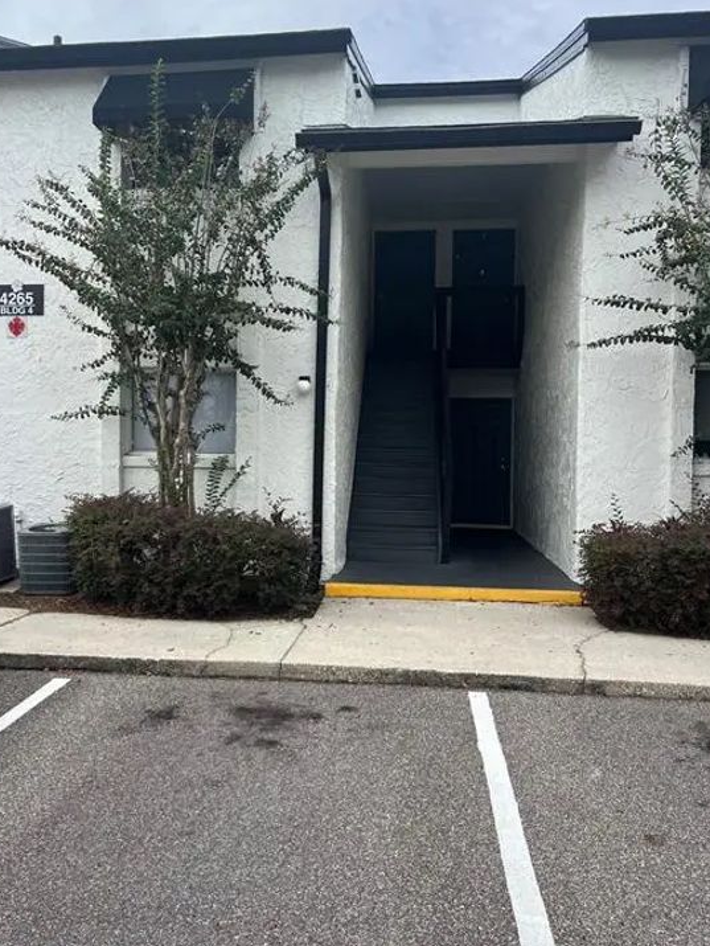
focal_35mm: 31
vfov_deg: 58.3
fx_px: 847
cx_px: 299
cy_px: 457
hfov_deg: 45.3
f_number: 1.5
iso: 50
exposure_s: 1/2513
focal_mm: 5.7
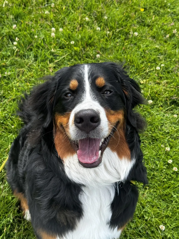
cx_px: 90
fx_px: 331
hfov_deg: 30.3
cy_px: 120
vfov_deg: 39.7
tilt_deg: -51.1
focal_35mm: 48
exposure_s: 1/1215
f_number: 1.78
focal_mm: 6.76
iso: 64
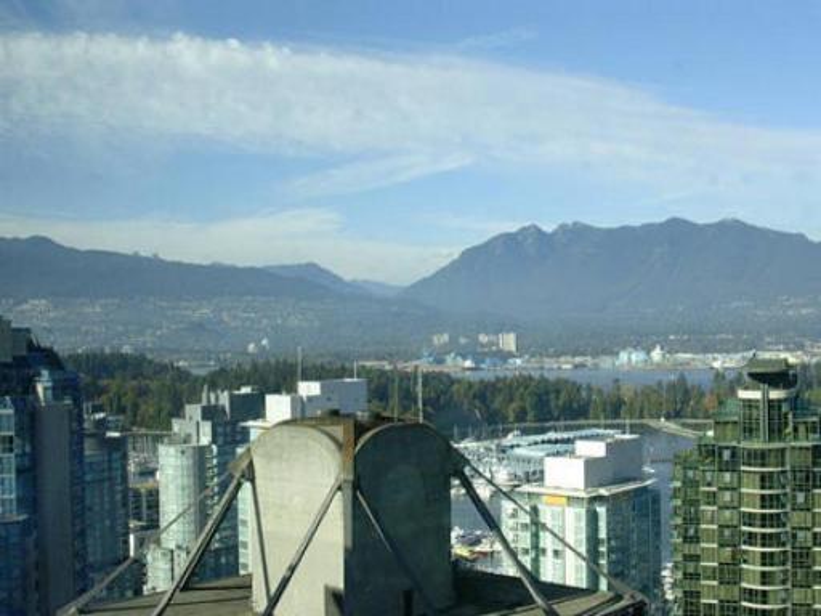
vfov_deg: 32.2
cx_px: 410
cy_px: 308
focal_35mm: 45
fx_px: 1067
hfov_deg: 42.1
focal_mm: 6.7
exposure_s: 1/181
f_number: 5.8
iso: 70
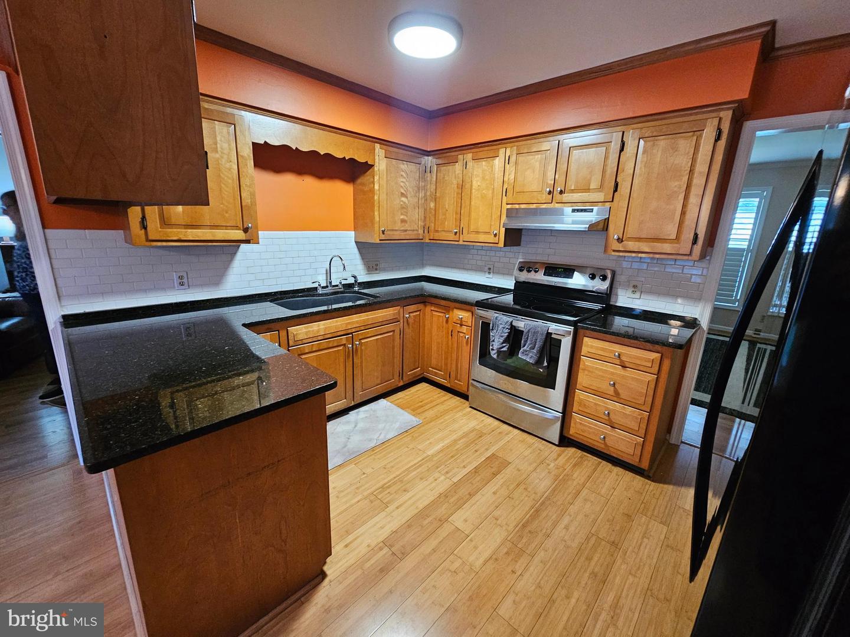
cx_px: 425
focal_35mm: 13
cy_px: 318
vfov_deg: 89.9
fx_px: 319
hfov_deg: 106.2
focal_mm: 2.2
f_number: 2.2
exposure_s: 1/30
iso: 400
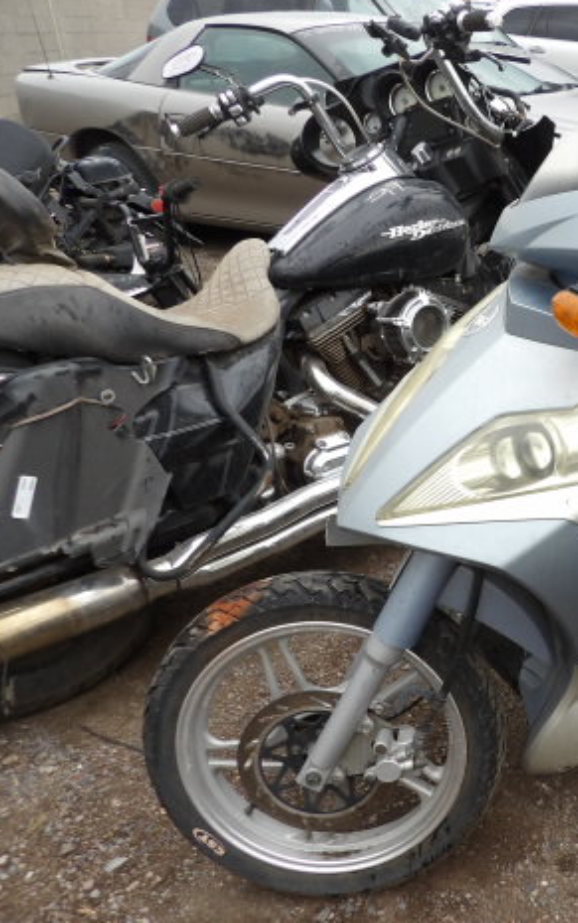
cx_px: 622
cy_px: 462
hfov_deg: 32.4
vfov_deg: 55.3
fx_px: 881
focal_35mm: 35
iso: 100
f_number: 3.2
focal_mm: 4.3
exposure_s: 1/63
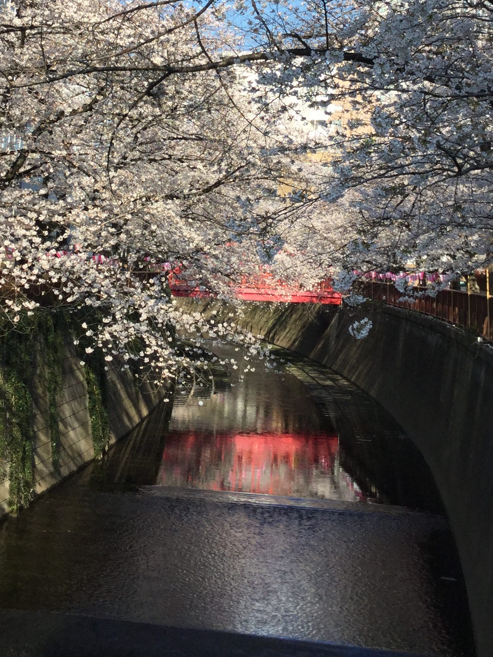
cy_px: 58
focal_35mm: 57
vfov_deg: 32.0
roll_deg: -4.8
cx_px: 217
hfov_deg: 25.6
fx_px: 1083
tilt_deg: +11.3
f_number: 2.4
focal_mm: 3.3
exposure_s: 1/815
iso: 25
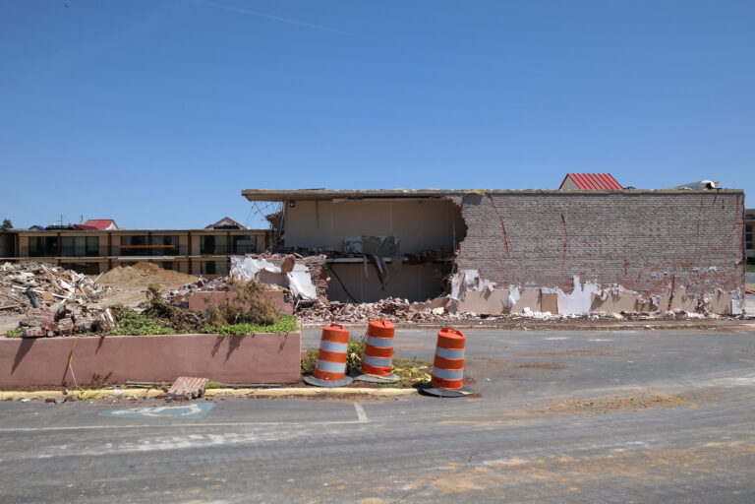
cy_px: 252
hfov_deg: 61.9
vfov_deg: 43.6
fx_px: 629
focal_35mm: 30
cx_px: 378
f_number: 7.1
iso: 100
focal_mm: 20
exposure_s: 1/400
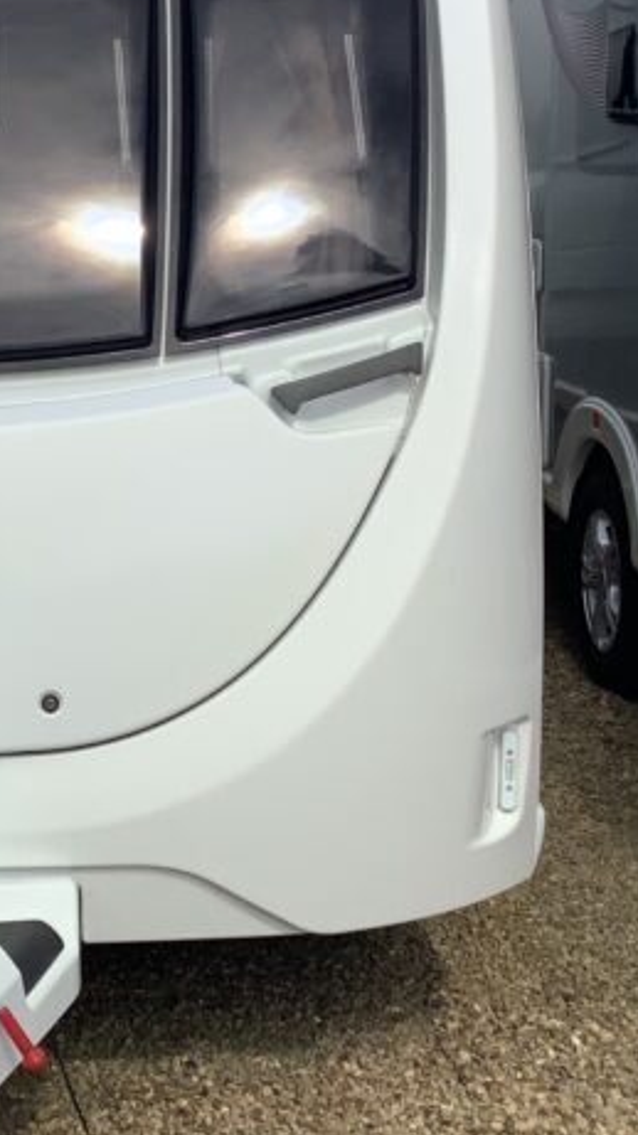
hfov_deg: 15.6
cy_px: 369
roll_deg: +0.9
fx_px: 2258
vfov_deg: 28.0
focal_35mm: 75
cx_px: -86
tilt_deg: -8.2
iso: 25
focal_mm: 3.3
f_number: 2.4
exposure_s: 1/2398
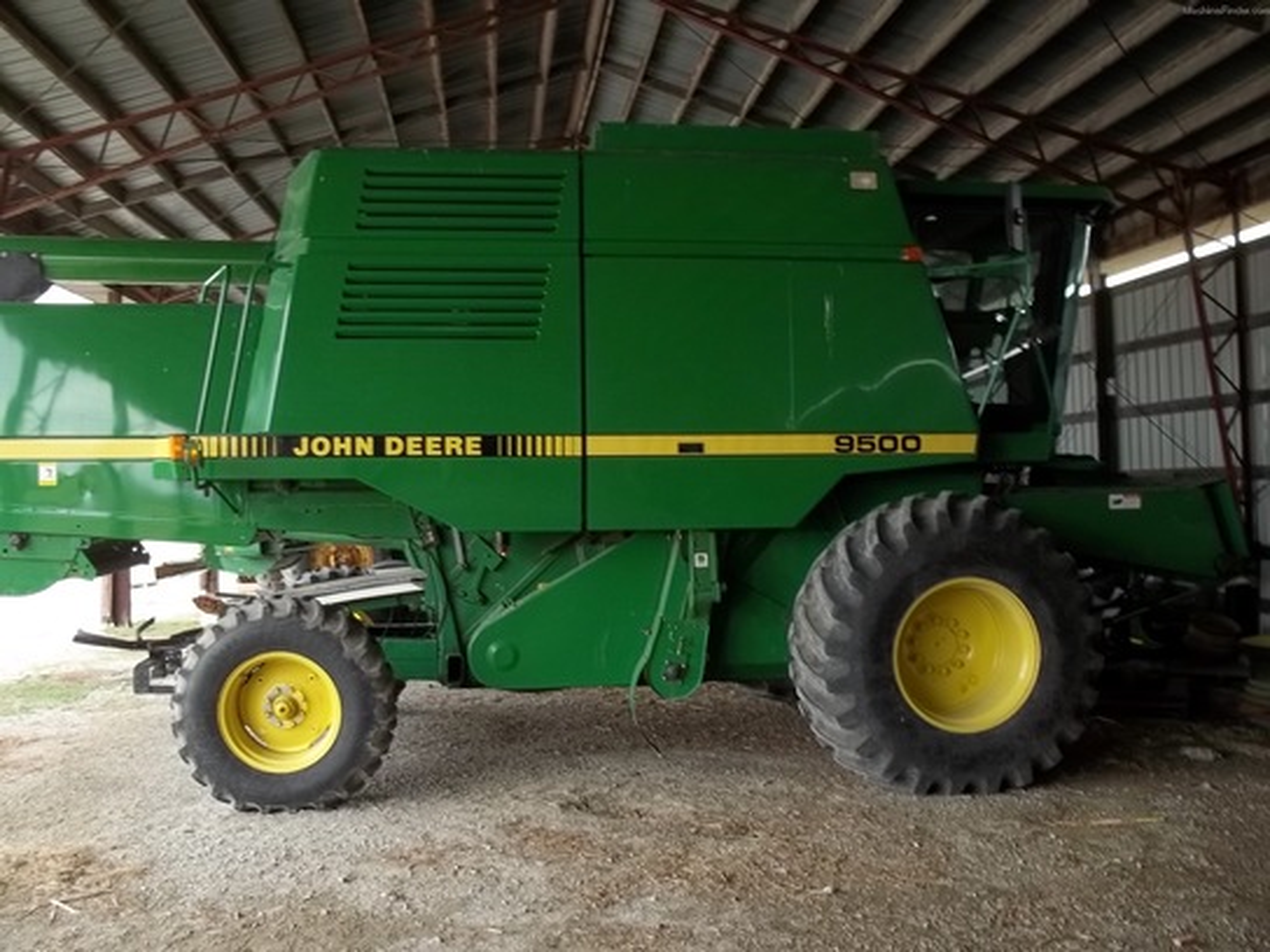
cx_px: 635
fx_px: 1211
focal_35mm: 33
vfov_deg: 42.9
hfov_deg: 55.4
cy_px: 476
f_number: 3.3
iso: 64
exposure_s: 1/50
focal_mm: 5.9
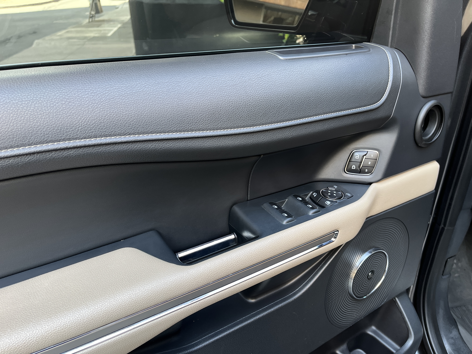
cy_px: 177
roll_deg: +0.9
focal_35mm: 26
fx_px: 355
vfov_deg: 53.1
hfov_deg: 67.3
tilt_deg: -29.8
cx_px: 236
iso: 125
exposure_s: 1/121
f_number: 1.6
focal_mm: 5.1
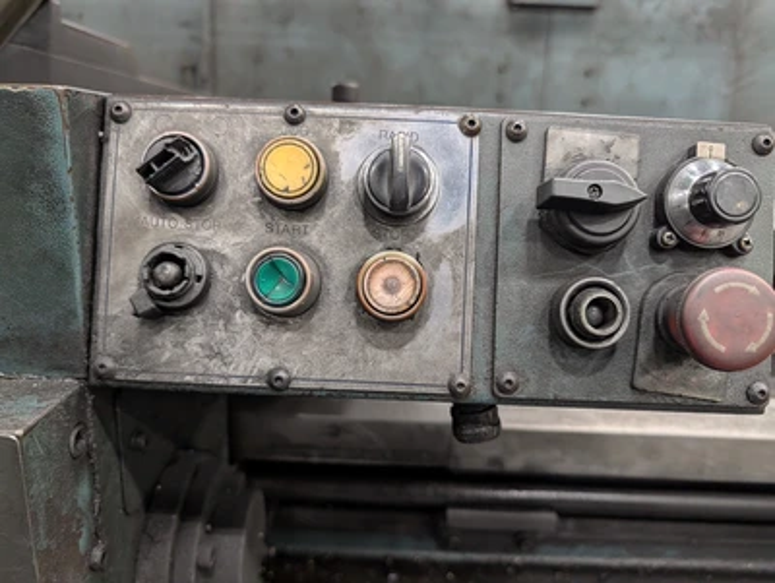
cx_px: 388
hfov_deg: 71.5
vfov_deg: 56.9
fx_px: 538
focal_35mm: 24
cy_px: 292
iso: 110
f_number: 1.68
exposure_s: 1/120
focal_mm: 6.9
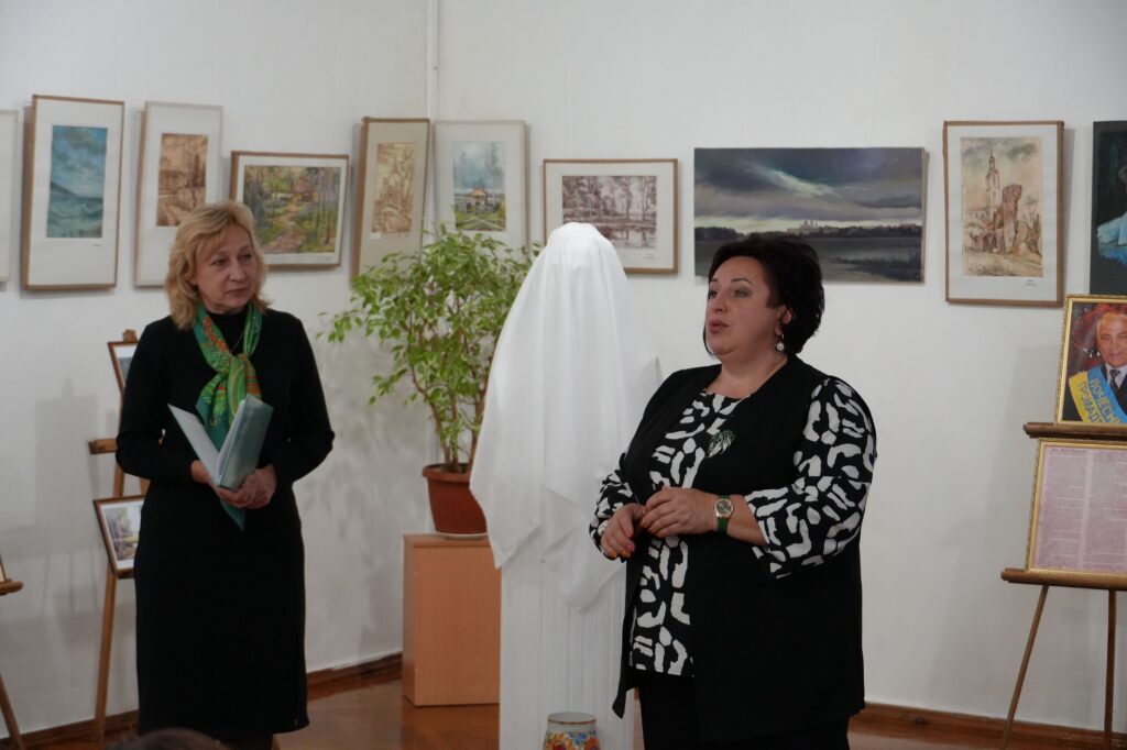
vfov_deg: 17.8
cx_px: 564
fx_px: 2394
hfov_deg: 26.5
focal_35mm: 76
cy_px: 375
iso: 4000
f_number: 5
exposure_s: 1/160
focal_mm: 51
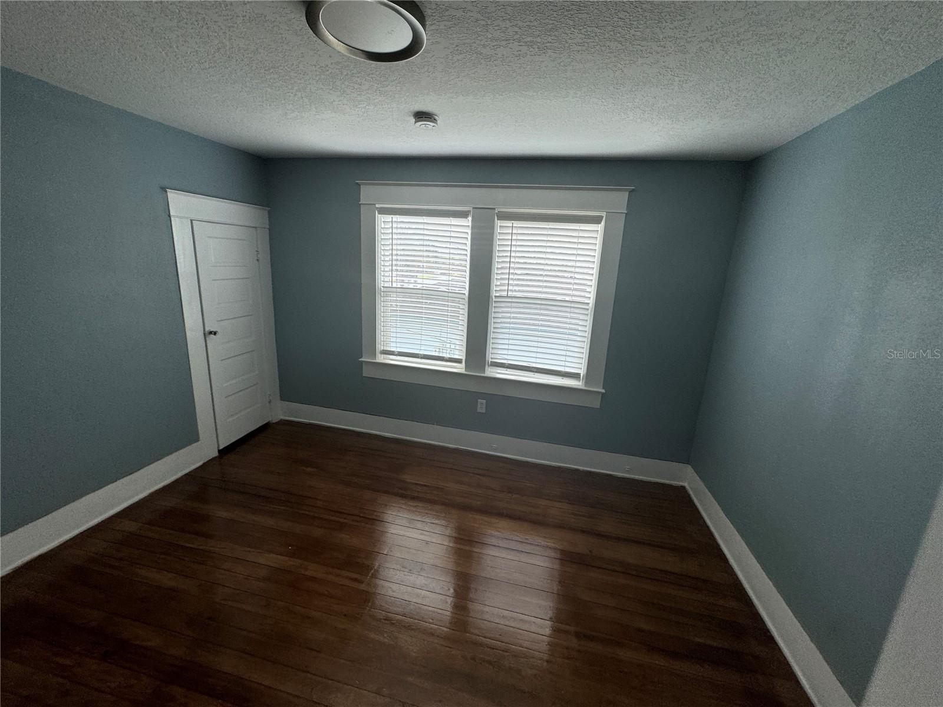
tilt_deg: -16.9
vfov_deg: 85.7
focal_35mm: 14
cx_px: 472
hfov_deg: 102.1
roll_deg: -3.6
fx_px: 381
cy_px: 354
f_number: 2.2
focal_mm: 2.22
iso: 64
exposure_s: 1/120
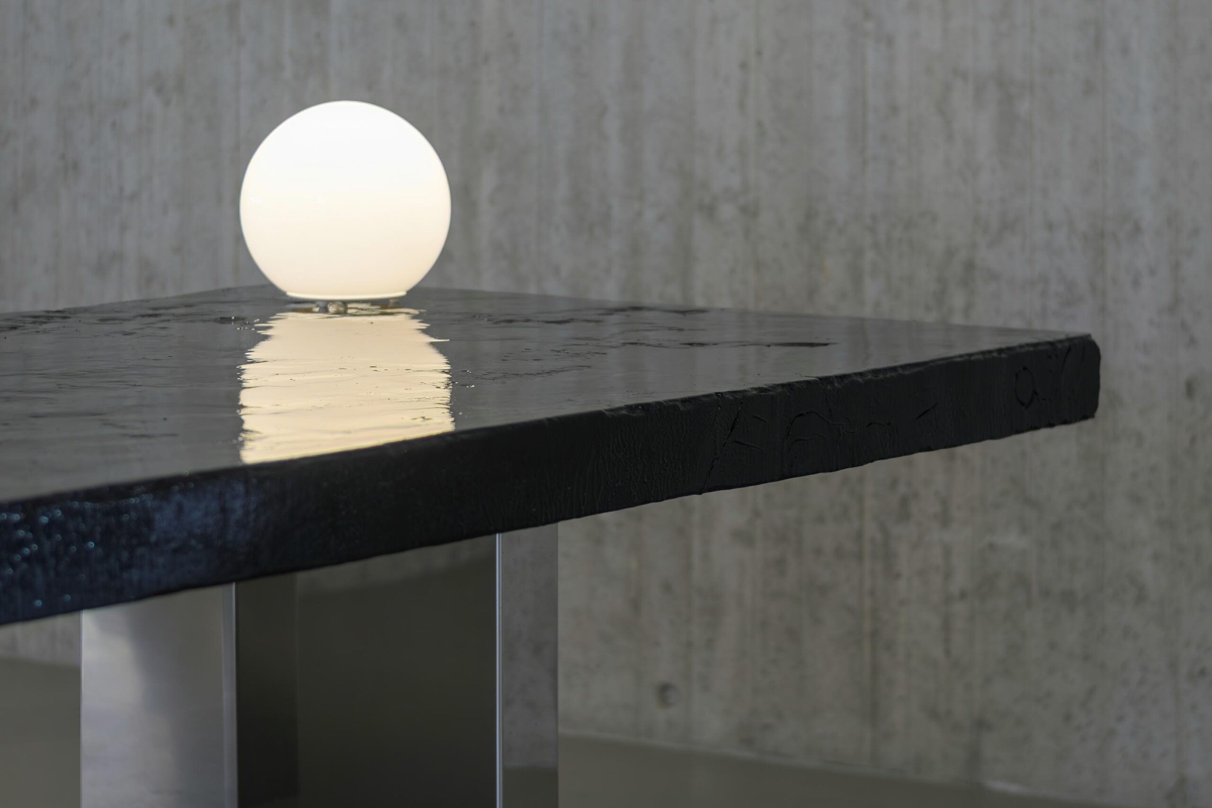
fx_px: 1683
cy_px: 404
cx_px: 606
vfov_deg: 27.0
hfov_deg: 39.6
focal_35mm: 50
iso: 64
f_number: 7.1
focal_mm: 50
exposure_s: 1/1.67
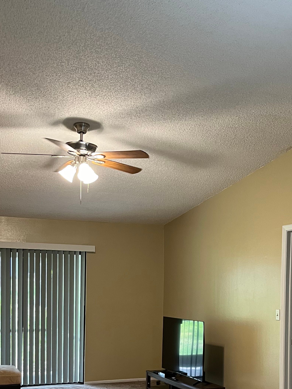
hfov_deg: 29.0
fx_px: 563
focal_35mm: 50
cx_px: 181
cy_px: 299
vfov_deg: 37.1
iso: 250
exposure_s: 1/60
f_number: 1.6
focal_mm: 5.1
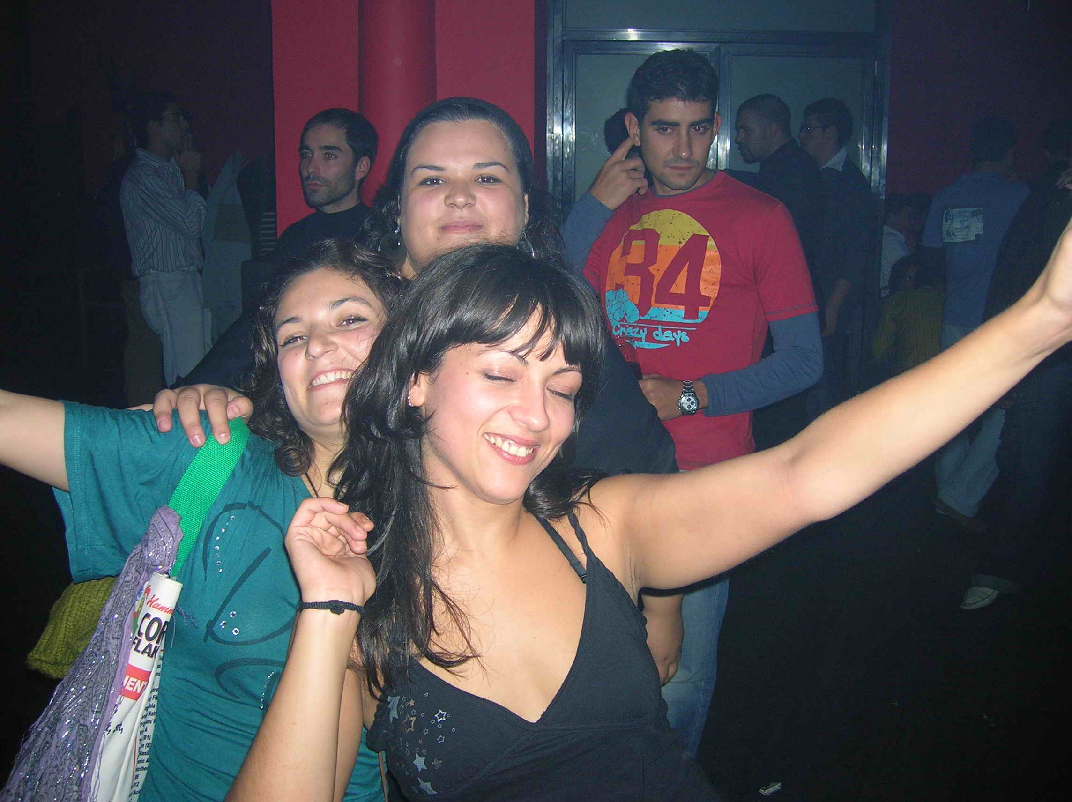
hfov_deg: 54.0
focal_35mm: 34
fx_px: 1052
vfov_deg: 41.7
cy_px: 401
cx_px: 536
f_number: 2.9
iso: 73
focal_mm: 5.7
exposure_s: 1/60.1
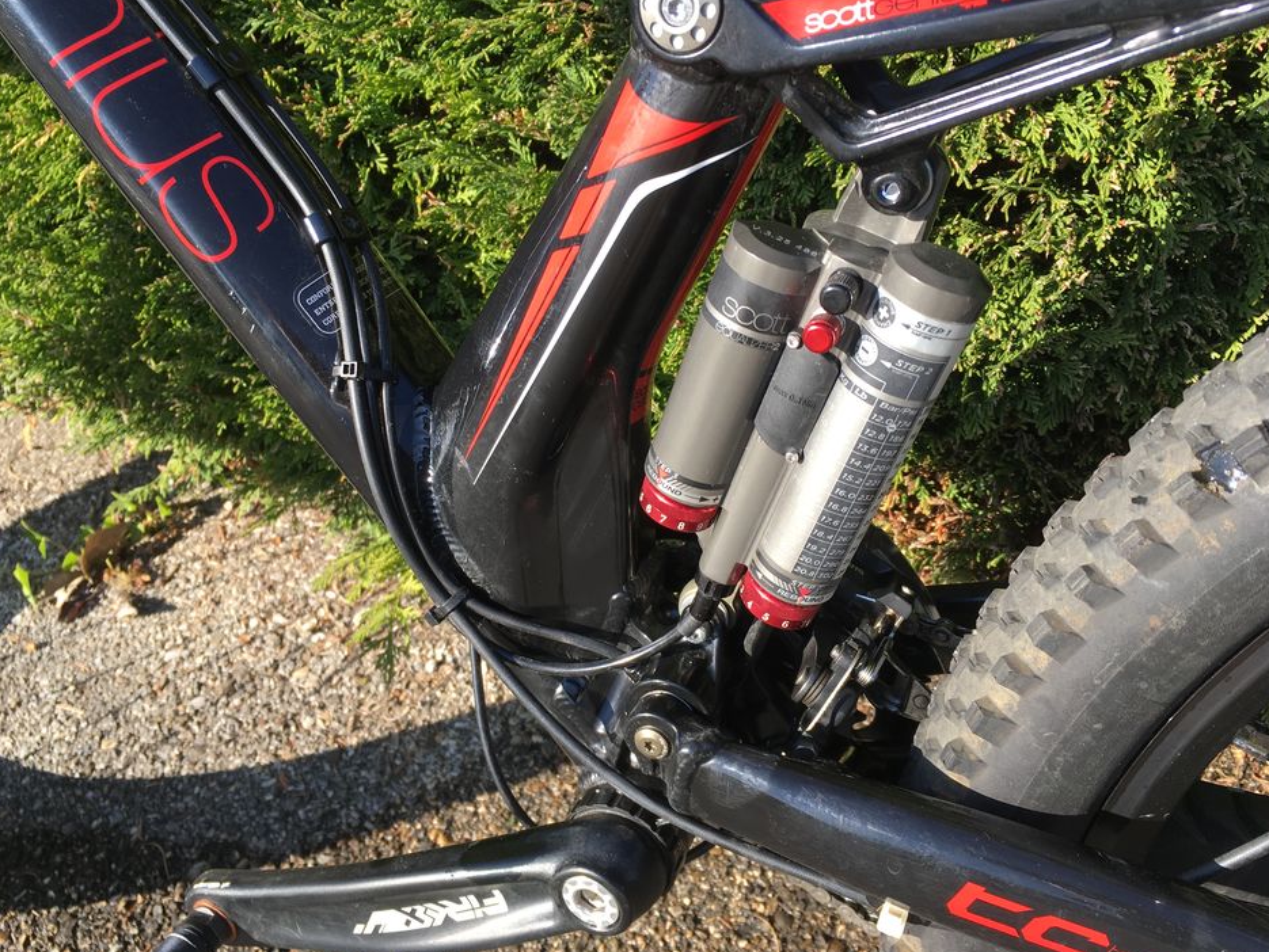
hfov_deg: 58.3
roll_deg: -2.8
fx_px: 1137
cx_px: 634
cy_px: 460
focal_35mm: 31
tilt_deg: -38.6
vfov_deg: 45.5
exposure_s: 1/394
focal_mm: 4.15
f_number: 2.2
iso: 25
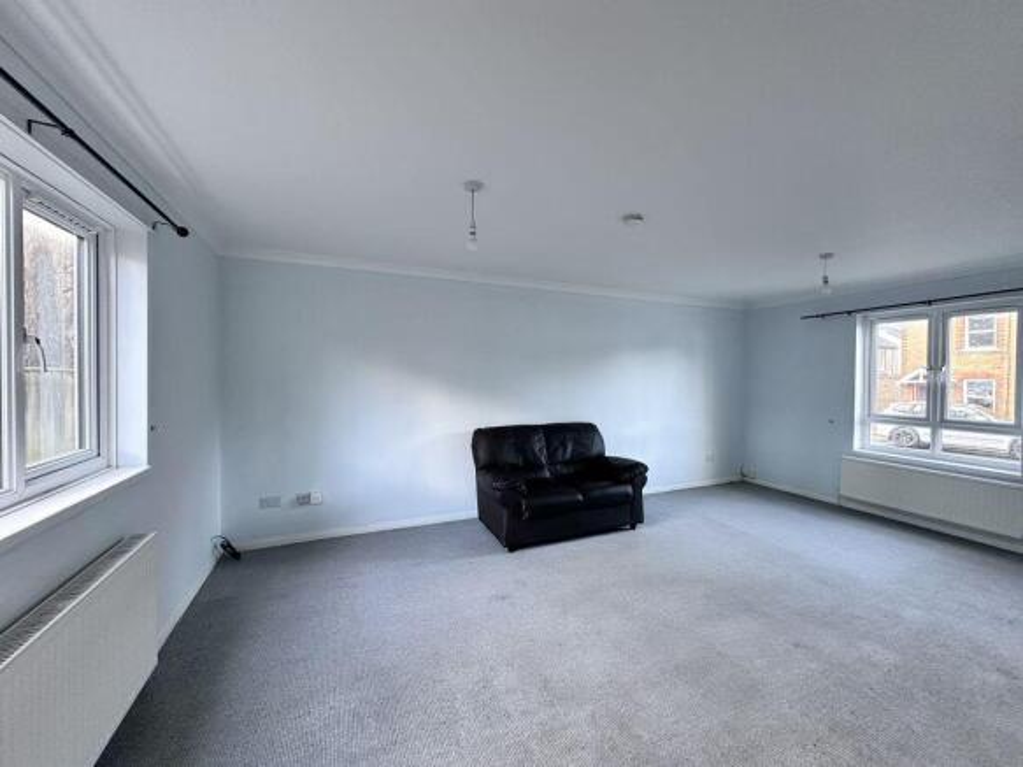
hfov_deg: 102.1
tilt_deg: -0.7
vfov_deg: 85.7
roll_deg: -0.5
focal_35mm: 14
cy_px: 384
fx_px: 414
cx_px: 512
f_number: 2.2
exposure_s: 1/99
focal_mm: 2.22
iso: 320
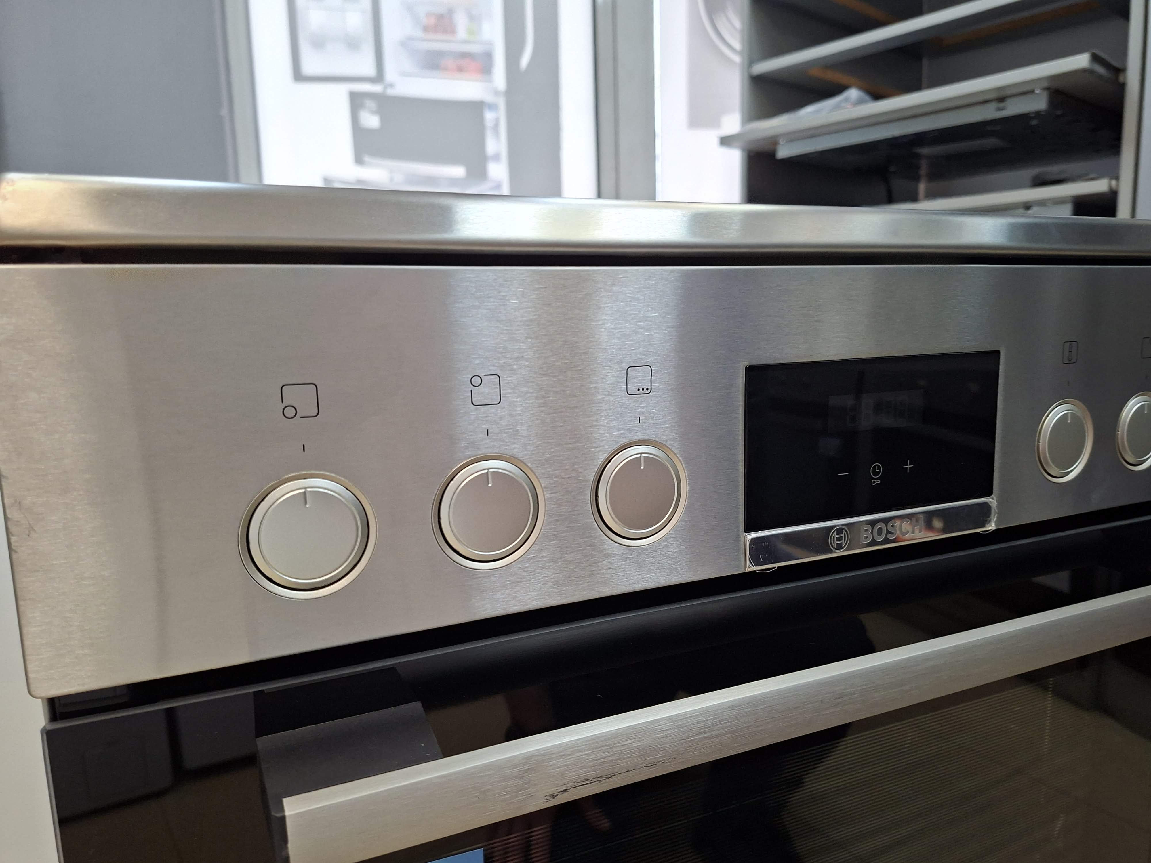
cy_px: 432
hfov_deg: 73.9
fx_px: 765
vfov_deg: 58.9
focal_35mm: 23
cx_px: 576
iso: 250
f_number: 1.8
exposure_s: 1/100
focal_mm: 5.54
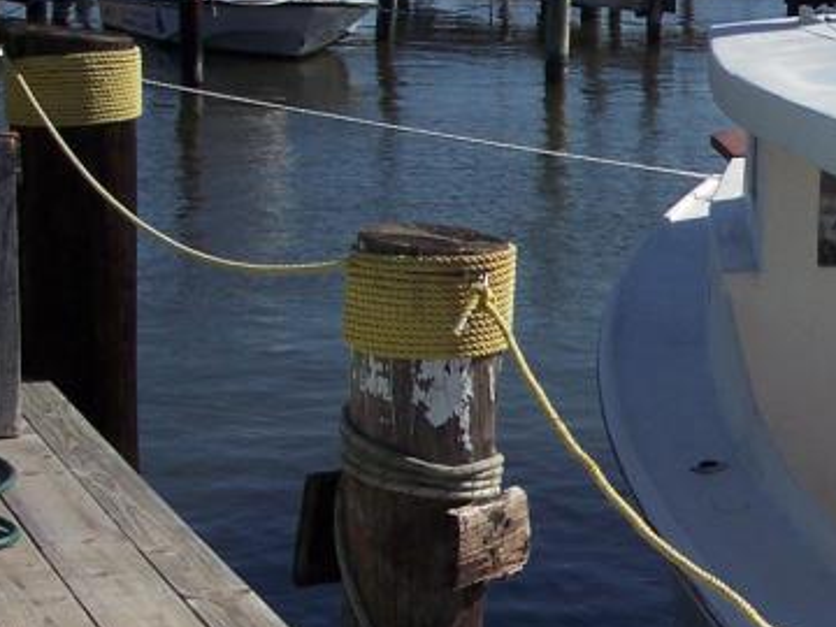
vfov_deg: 13.3
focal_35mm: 111
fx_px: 2681
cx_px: 1177
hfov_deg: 16.5
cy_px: 304
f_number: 5.6
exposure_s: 1/750
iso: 100
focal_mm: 8
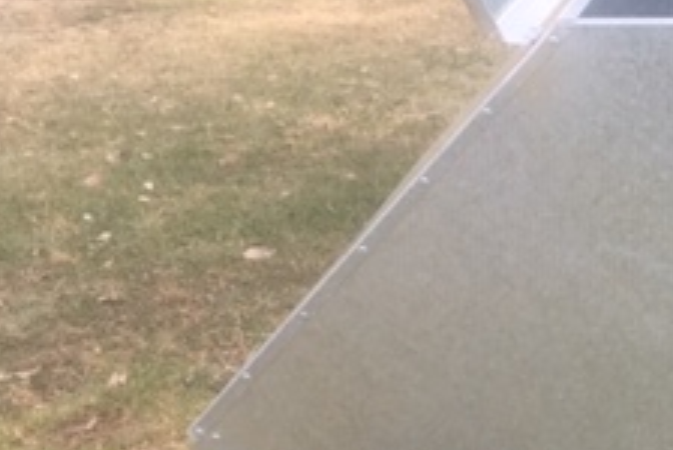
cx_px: 802
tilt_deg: -29.5
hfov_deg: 21.9
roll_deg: -0.6
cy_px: 543
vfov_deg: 15.4
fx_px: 1610
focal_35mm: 86
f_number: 2.2
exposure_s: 1/208
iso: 32
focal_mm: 4.15
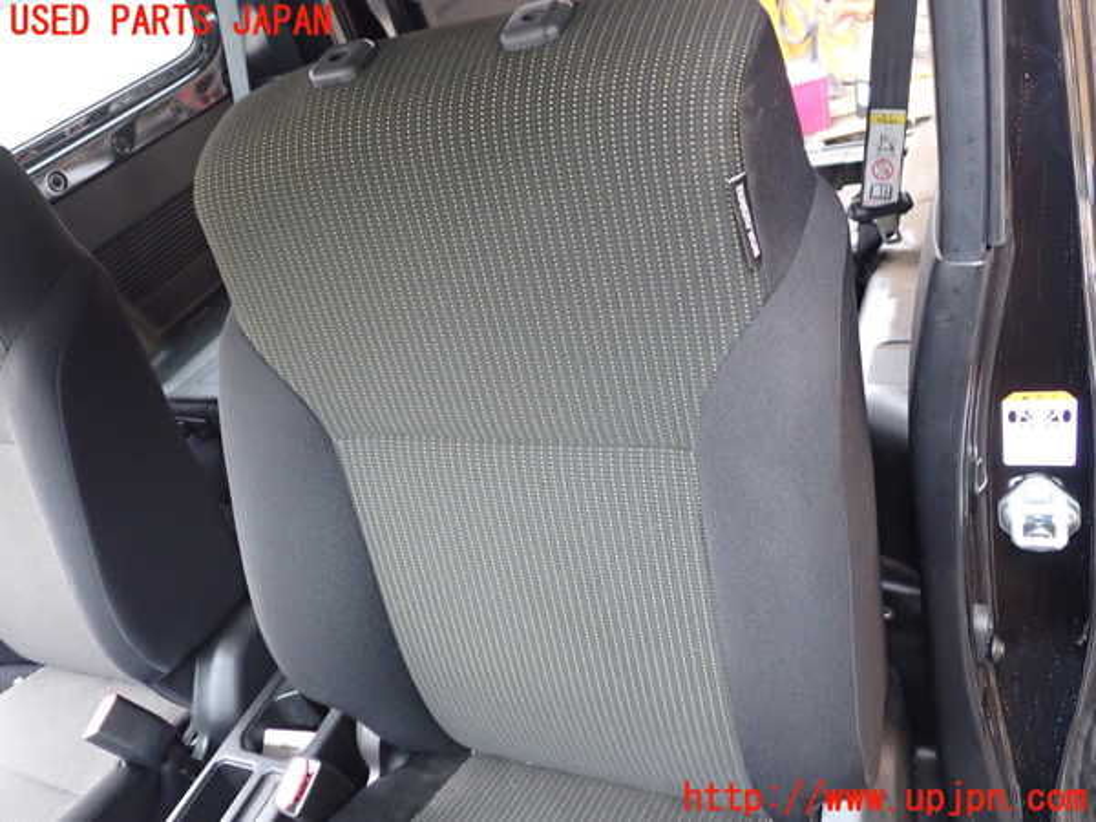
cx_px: 548
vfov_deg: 46.8
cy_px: 411
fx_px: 950
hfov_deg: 60.0
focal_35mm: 30
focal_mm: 5.4
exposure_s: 1/30
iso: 500
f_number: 2.3
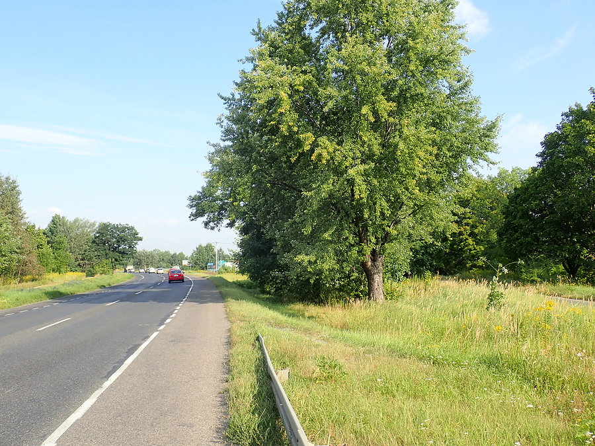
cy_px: 223
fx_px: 602
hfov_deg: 52.6
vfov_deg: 40.7
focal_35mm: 35
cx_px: 298
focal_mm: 6.42
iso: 100
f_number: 3.5
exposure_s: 1/400
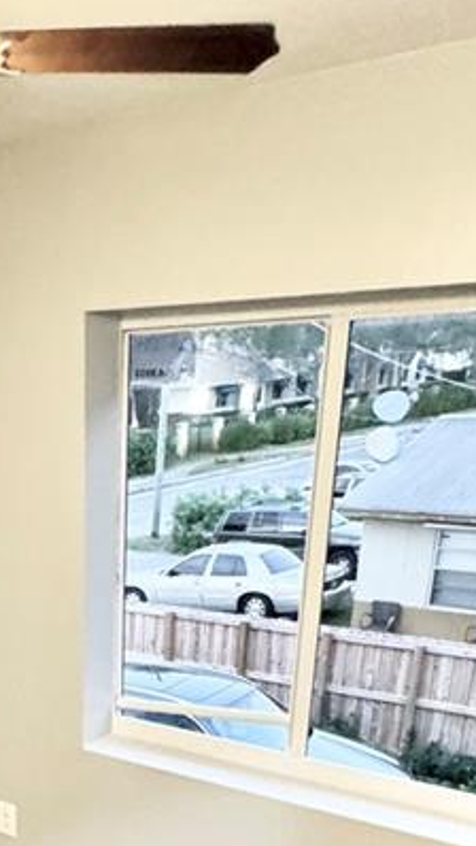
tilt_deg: -24.9
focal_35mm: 46
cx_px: -55
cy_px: 852
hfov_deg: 24.2
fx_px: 1032
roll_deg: +2.8
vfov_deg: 39.2
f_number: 2.2
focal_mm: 2.22
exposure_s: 1/60
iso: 1000
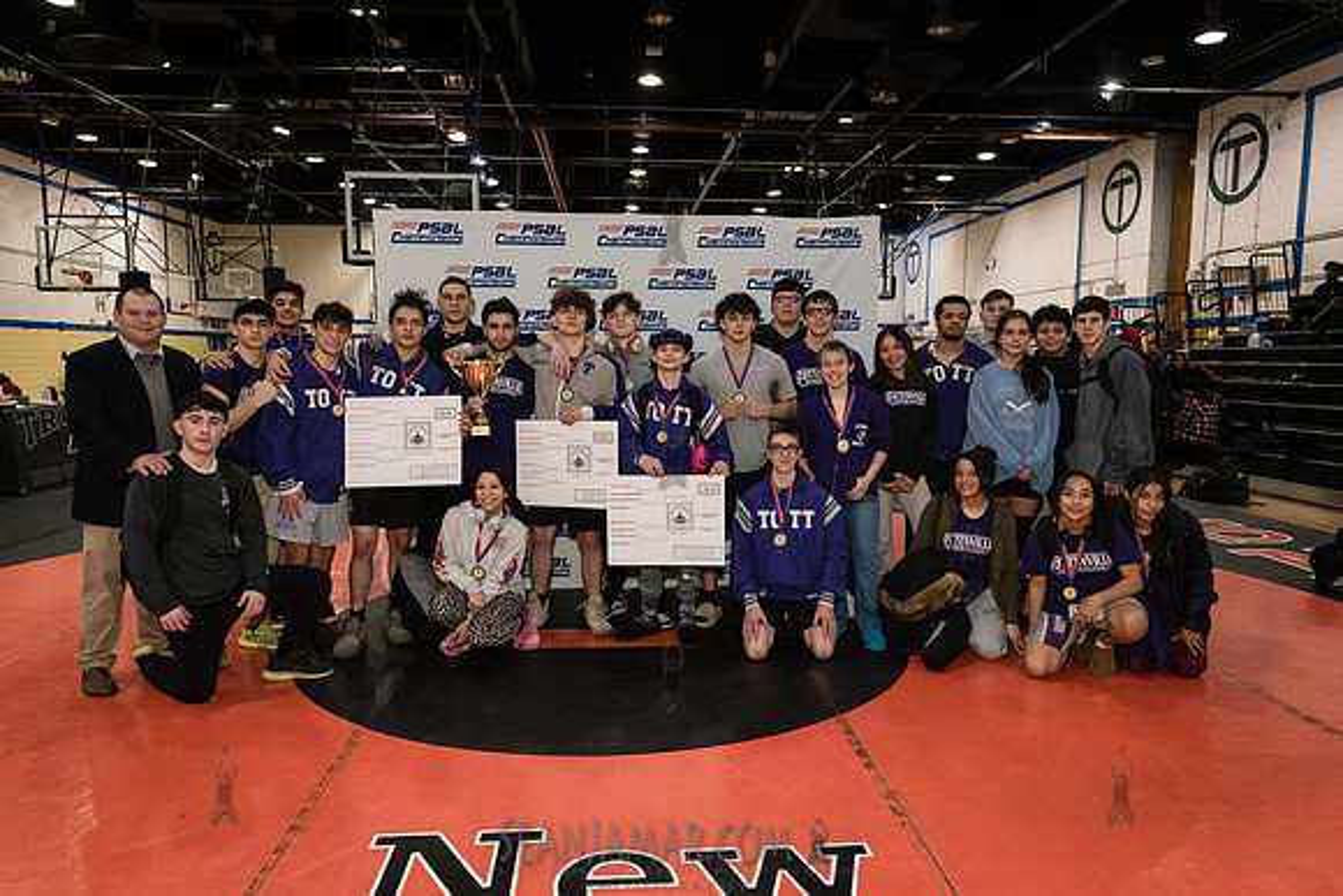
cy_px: 448
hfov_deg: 73.7
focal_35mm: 24
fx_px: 896
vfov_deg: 53.2
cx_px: 672
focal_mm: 24
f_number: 5
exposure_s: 1/160
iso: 4000
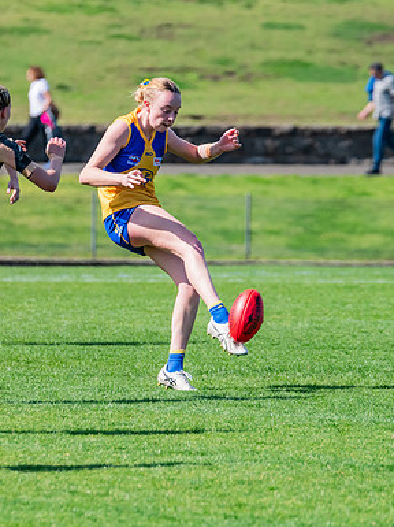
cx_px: 158
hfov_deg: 2.2
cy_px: 218
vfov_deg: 3.0
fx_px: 10048
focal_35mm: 661
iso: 800
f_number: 8
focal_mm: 380
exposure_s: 1/1600
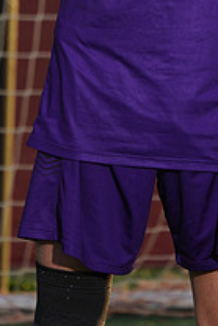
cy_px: -122
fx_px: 8179
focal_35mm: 902
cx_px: 134
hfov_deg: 1.5
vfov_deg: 2.3
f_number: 7.1
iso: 100
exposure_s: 1/200
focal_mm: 324
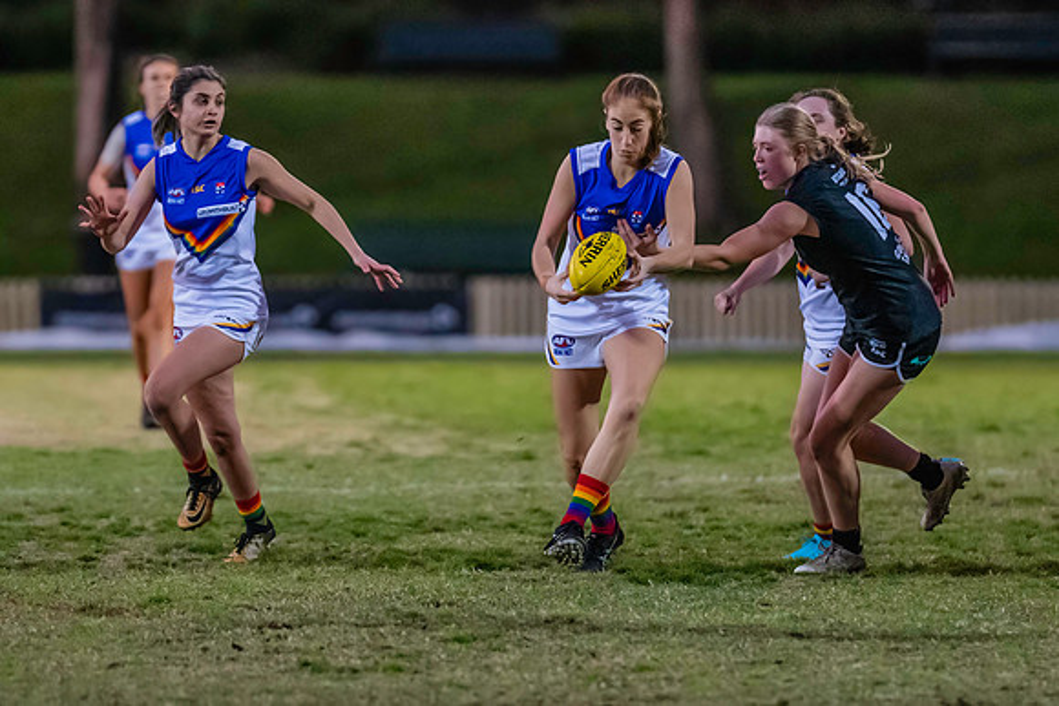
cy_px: 350
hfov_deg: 4.5
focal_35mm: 460
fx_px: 13542
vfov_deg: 3.0
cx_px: 491
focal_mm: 250
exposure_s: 1/1250
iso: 10000
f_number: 2.8
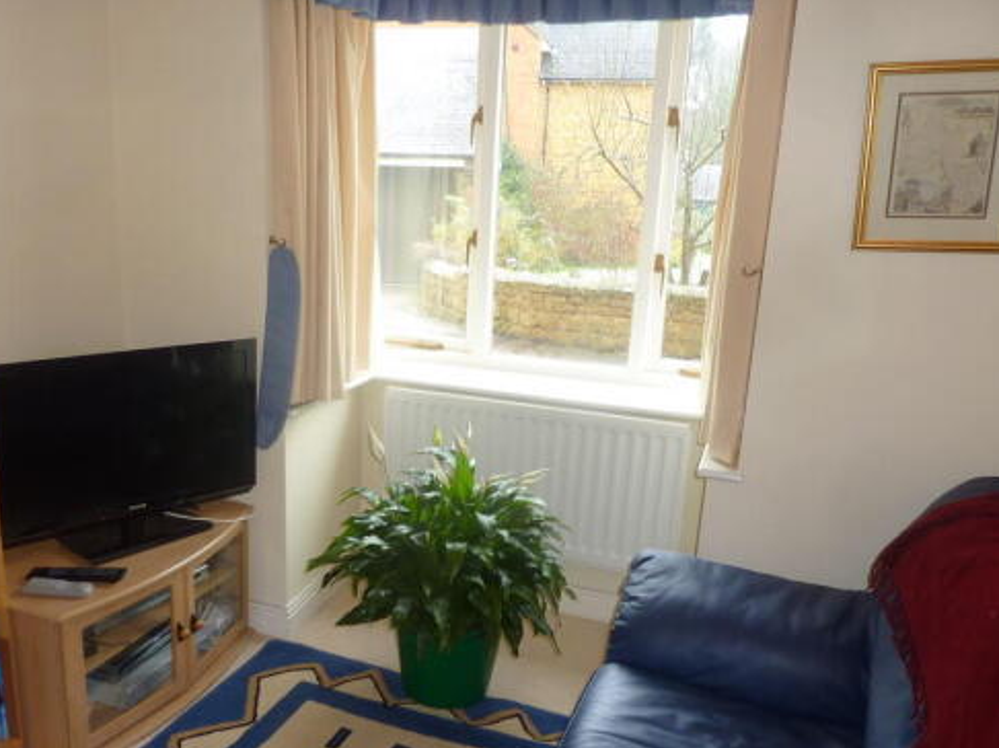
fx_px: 865
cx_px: 408
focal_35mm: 30
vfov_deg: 46.6
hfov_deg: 59.6
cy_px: 426
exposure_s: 1/10
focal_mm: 4.1
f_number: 3.3
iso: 100
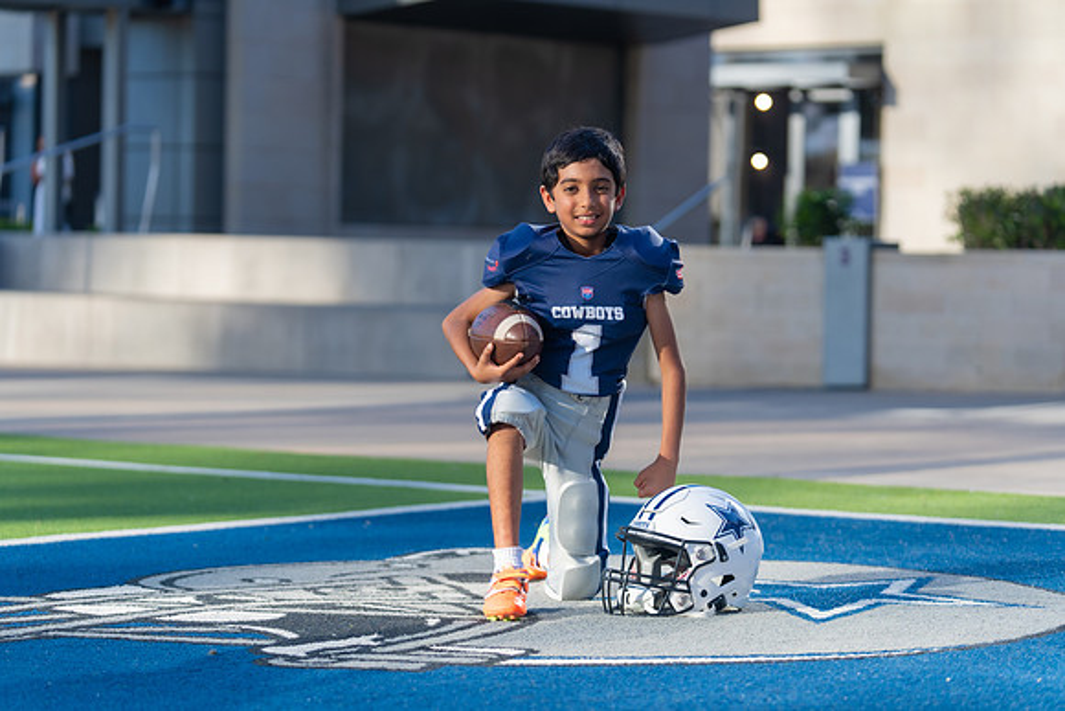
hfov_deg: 20.4
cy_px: 356
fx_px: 2959
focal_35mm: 100
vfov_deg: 13.7
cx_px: 532
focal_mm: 100
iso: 100
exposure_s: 1/500
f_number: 3.2
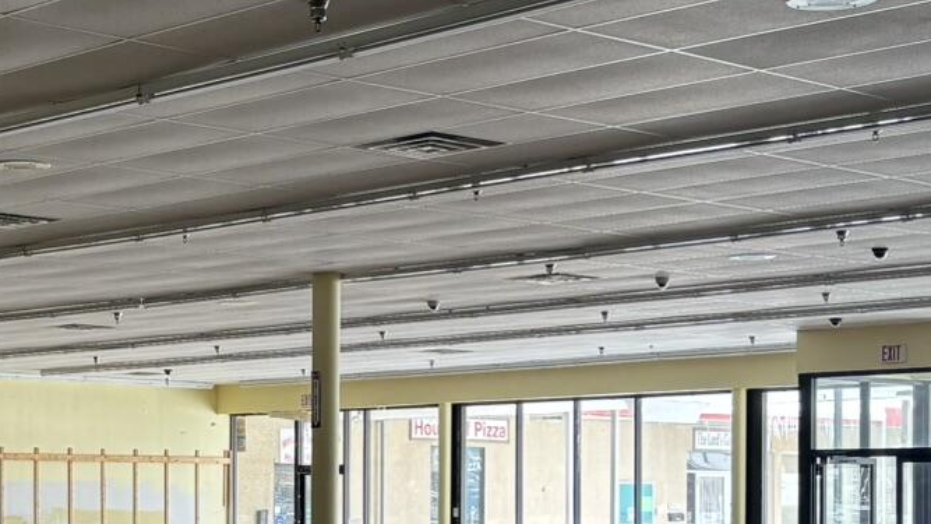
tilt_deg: +3.6
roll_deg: -0.7
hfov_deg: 23.8
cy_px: 503
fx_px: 2147
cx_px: 105
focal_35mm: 87
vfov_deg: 13.7
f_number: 1.6
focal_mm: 5.96
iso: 80
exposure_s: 1/121
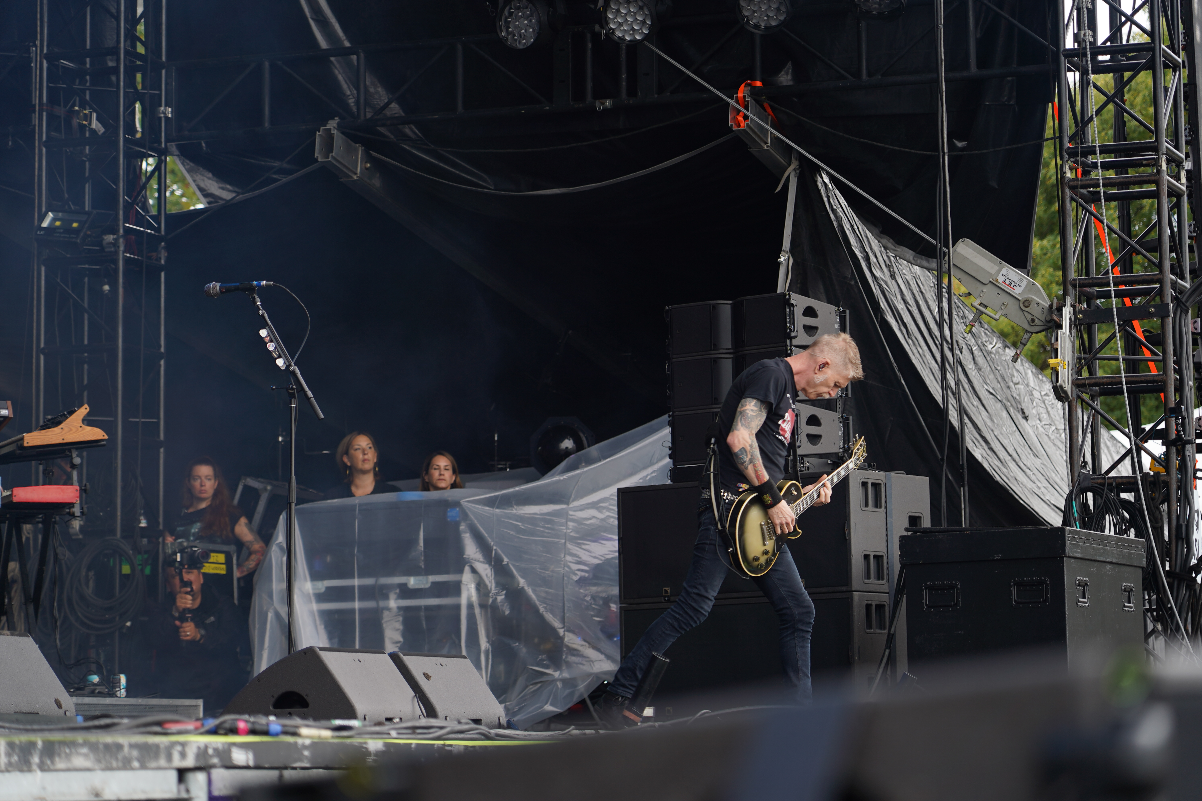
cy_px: 400
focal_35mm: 105
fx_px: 3506
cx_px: 601
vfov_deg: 13.0
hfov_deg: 19.5
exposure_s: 1/125
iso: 100
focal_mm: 105
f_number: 4
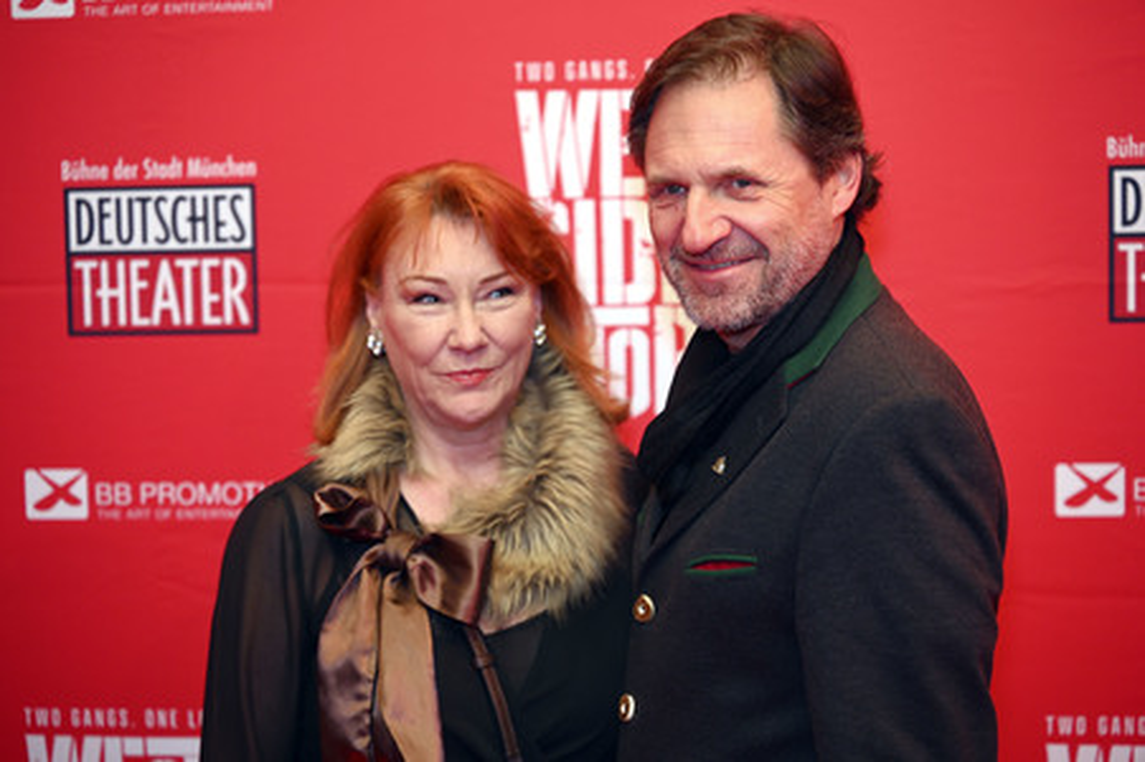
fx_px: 2384
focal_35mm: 75
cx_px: 572
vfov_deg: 18.2
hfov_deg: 27.0
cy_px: 381
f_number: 2.8
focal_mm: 75
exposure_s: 1/125
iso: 1250
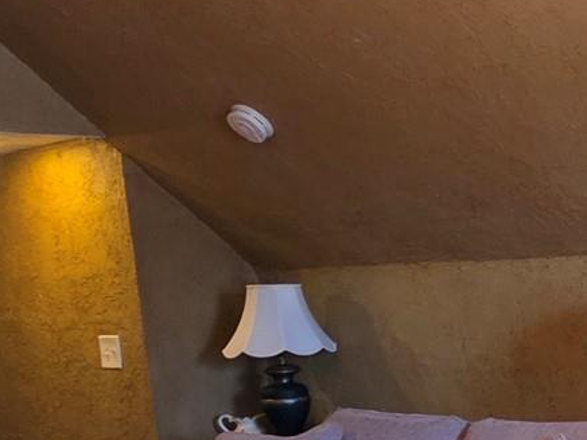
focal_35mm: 61
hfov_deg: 23.3
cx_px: 945
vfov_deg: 23.6
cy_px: 369
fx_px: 1034
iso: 400
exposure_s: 1/60
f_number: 1.9
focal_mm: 2.2
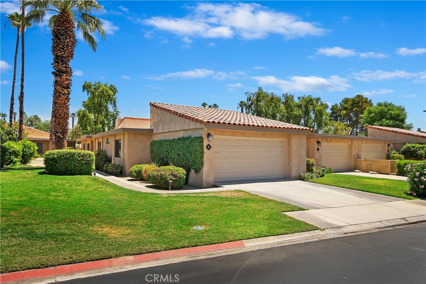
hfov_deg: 73.7
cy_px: 142
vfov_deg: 53.1
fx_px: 284
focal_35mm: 24
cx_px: 213
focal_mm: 16
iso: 100
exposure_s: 1/125
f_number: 8
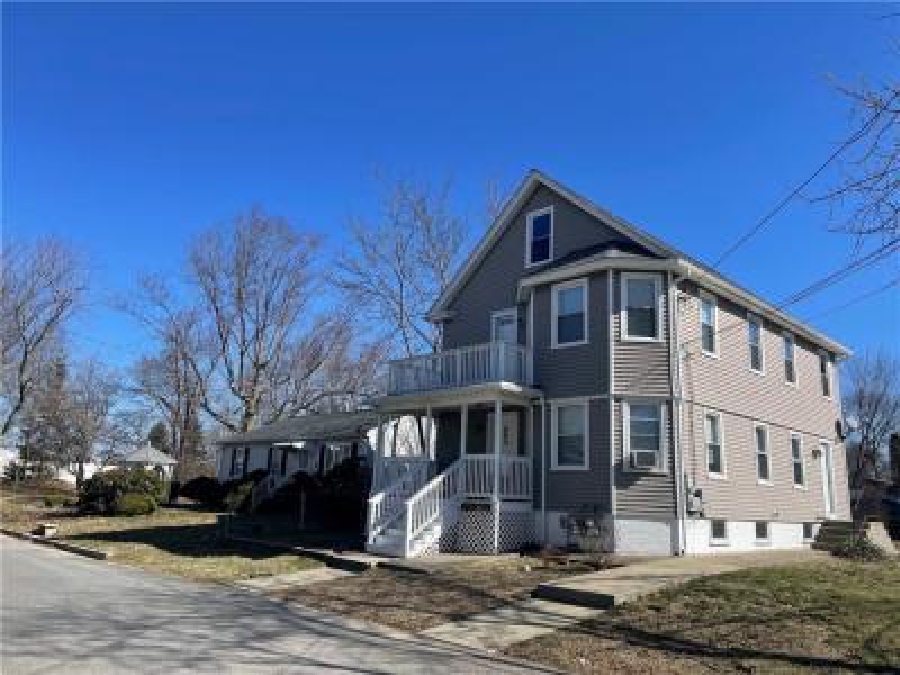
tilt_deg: +14.0
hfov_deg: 67.3
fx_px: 676
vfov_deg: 53.1
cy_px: 338
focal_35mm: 26
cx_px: 450
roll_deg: -2.5
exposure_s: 1/2959
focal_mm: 4.2
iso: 32
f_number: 1.6
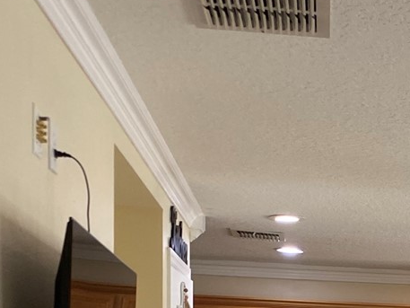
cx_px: 498
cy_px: 511
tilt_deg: -4.4
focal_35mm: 91
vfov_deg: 14.7
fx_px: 1078
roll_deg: -1.8
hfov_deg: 20.1
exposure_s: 1/120
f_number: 1.8
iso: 125
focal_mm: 4.25
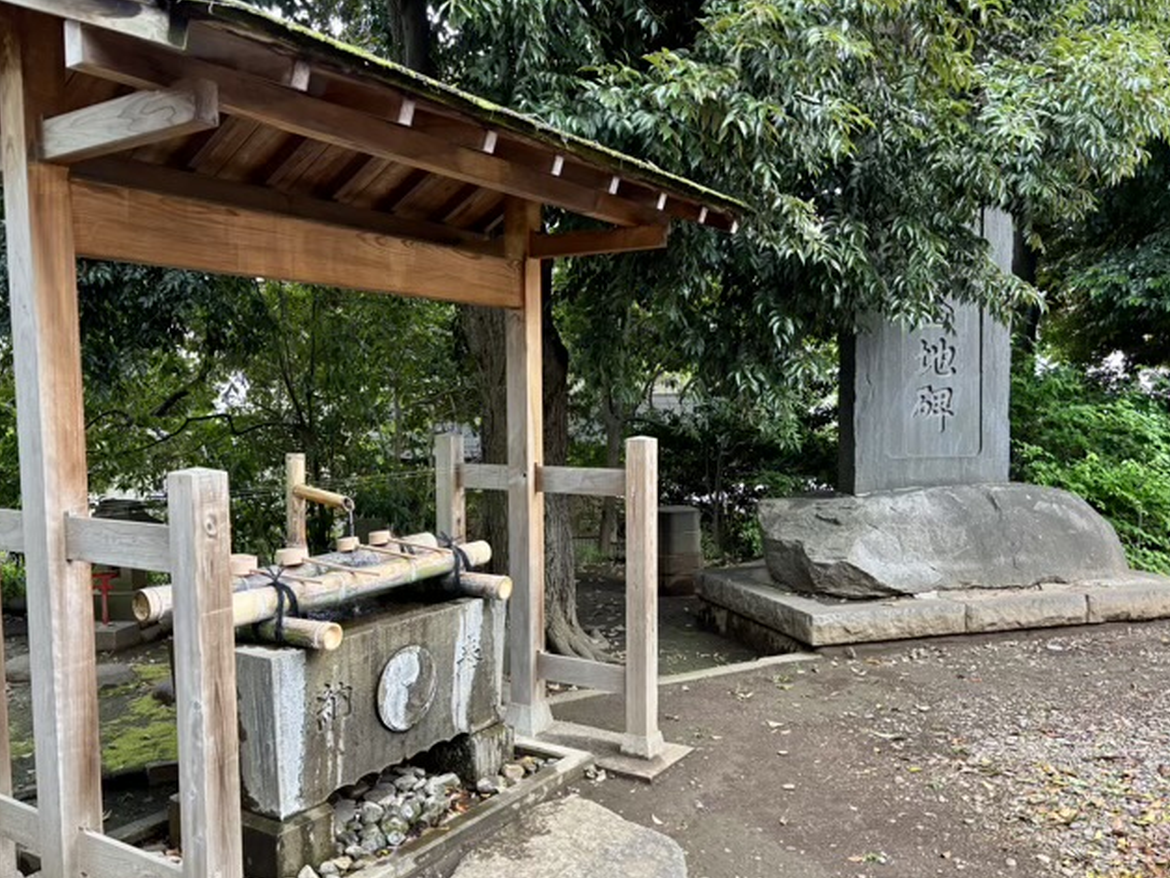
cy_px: 474
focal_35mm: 29
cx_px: 561
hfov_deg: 61.6
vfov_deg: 48.2
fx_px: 980
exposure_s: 1/118
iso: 125
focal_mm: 5.96
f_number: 1.6
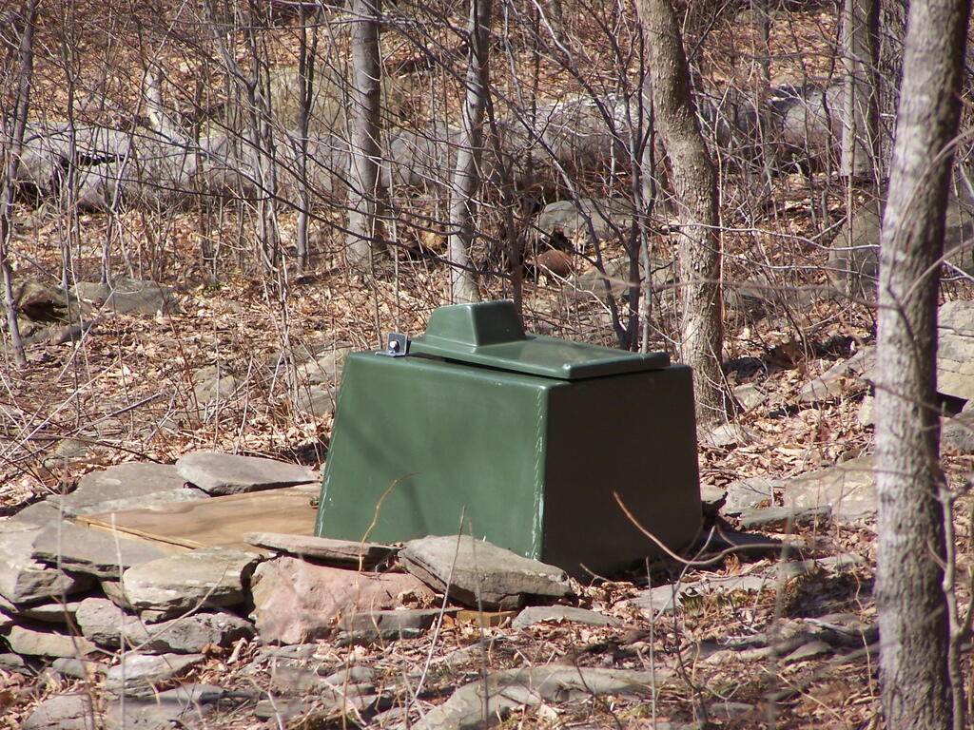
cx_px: 487
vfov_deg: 3.9
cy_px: 365
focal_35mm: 380
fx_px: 10692
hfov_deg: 5.2
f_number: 3.7
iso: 80
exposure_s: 1/640
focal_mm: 63
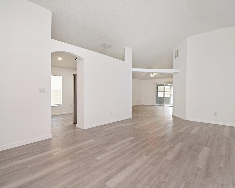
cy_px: 94
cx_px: 129
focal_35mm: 17
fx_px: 118
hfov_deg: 89.4
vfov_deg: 77.0
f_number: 7.1
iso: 1000
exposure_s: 1/100
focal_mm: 10
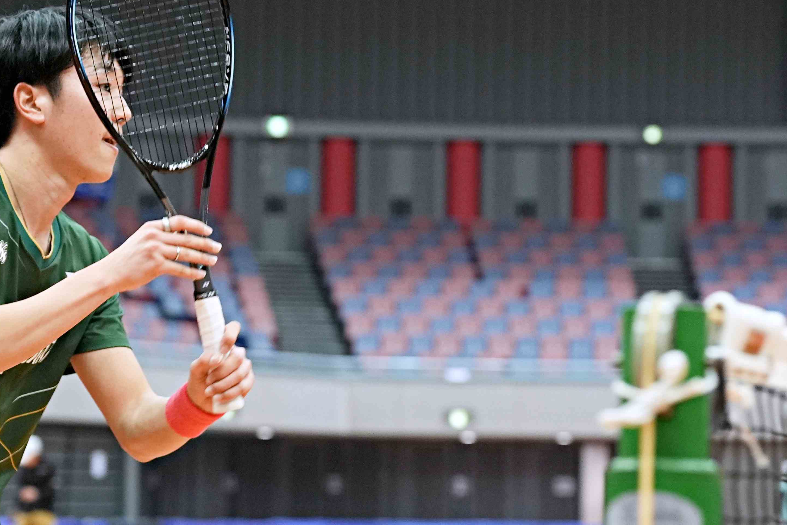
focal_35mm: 145
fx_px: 3169
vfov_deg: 9.5
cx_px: 299
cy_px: 349
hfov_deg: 14.1
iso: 2000
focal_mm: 70
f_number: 3.5
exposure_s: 1/250
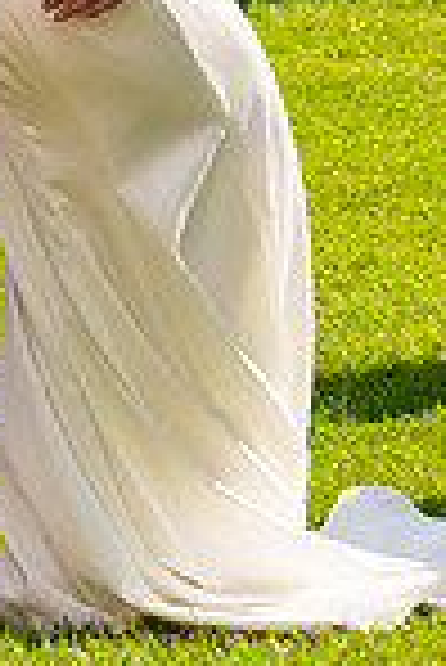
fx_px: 8120
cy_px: -310
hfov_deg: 3.1
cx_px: -139
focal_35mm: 438
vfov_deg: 4.7
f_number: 4.5
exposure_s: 1/1600
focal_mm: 96
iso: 400
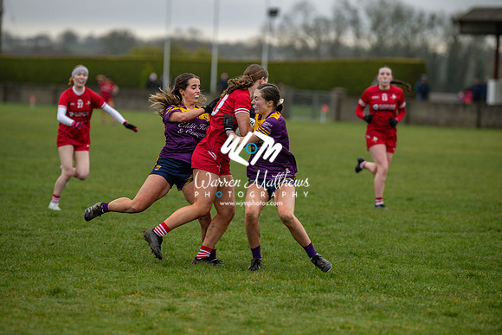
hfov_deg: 9.8
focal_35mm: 210
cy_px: 168
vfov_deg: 6.5
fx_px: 2929
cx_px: 251
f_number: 2.8
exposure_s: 1/640
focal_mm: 210
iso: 720
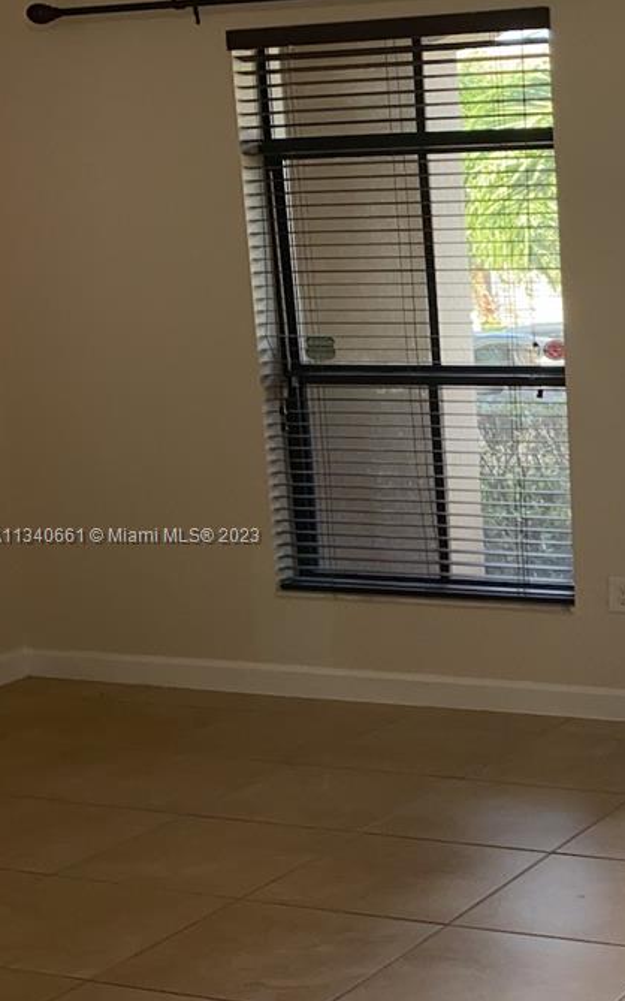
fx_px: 1554
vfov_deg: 35.7
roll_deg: +2.0
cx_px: 659
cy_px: 537
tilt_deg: -11.8
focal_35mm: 57
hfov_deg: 21.7
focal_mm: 4.25
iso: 32
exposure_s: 1/60
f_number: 1.8
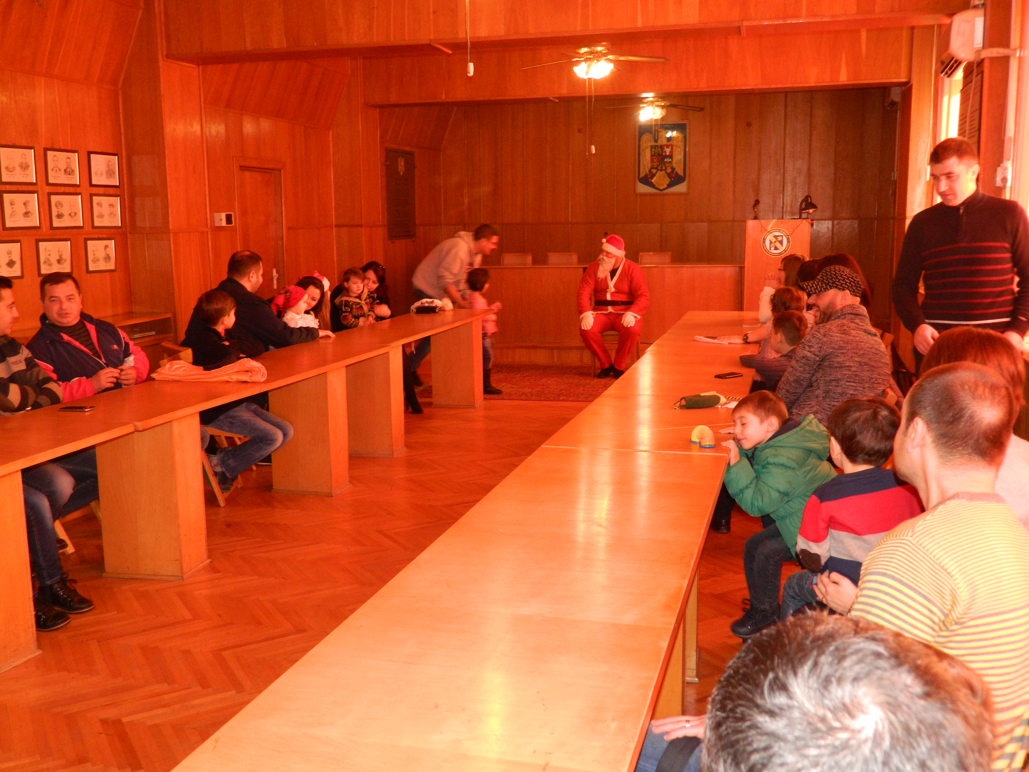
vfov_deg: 40.7
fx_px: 1040
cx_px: 514
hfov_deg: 52.6
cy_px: 386
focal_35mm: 35
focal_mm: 6.2
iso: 250
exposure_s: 1/30
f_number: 3.3
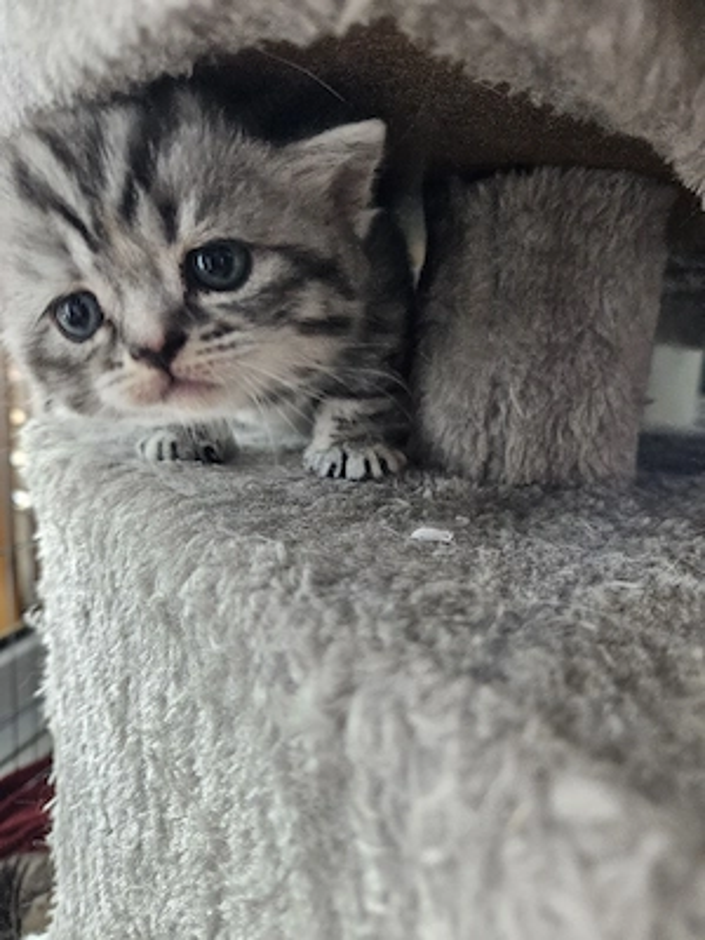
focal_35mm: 23
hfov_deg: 58.9
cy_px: 470
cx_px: 352
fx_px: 625
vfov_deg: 73.9
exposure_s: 1/101
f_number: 1.8
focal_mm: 5.4
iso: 400
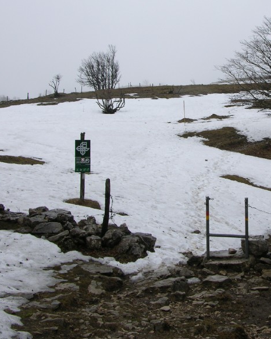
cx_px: 222
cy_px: 118
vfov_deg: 31.3
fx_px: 602
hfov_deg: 24.9
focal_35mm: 60
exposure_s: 1/210
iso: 50
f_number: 6.3
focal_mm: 8.9
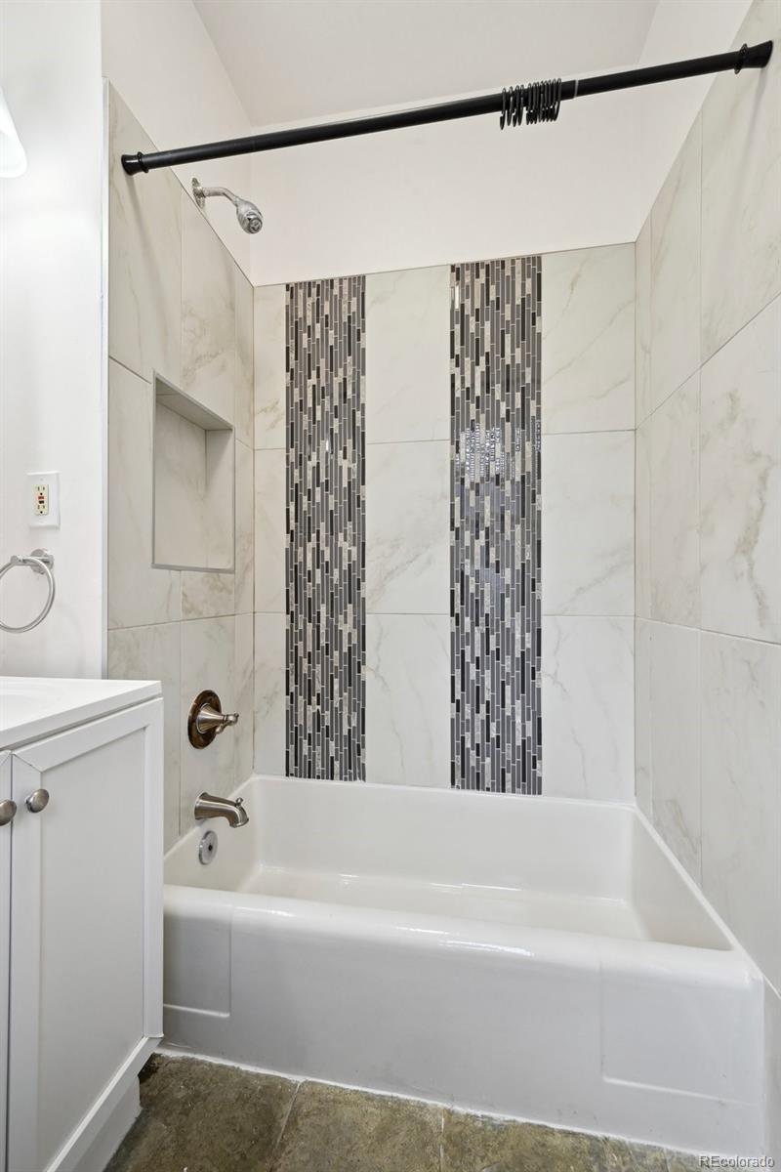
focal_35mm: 14
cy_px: 586
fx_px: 456
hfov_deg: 81.2
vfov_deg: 104.3
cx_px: 390
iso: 400
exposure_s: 1/15
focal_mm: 14
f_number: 11
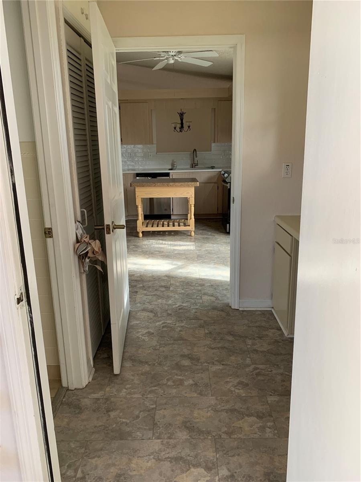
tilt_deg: -12.4
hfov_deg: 53.1
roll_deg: +1.2
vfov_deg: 67.3
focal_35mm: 26
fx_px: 362
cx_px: 180
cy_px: 241
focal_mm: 4.25
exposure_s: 1/60
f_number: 1.8
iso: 125
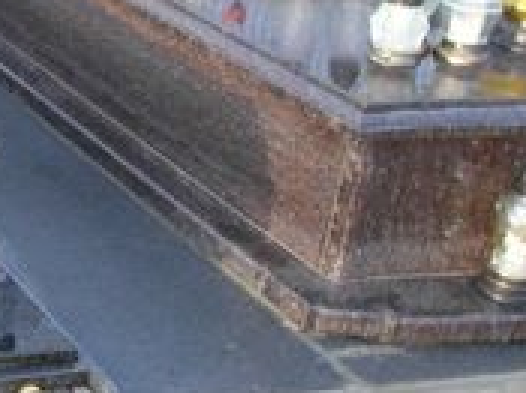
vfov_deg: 16.6
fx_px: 1336
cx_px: -355
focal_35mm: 88
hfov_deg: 18.5
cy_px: 69
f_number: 3.4
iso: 100
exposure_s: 1/60
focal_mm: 5.2
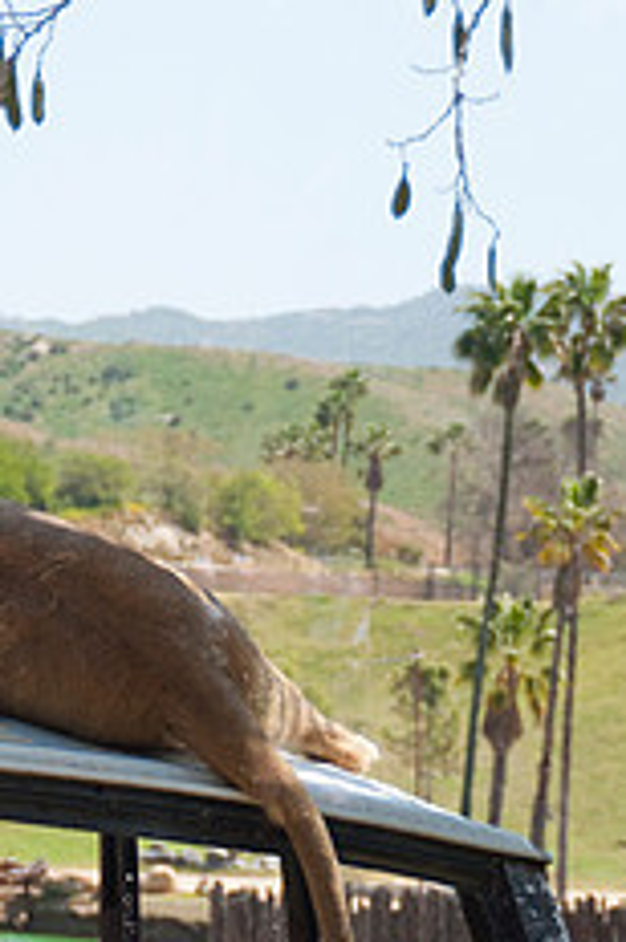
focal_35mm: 218
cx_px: 55
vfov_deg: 9.4
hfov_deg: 6.3
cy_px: 751
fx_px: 5702
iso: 200
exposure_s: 1/500
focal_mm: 75
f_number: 5.6
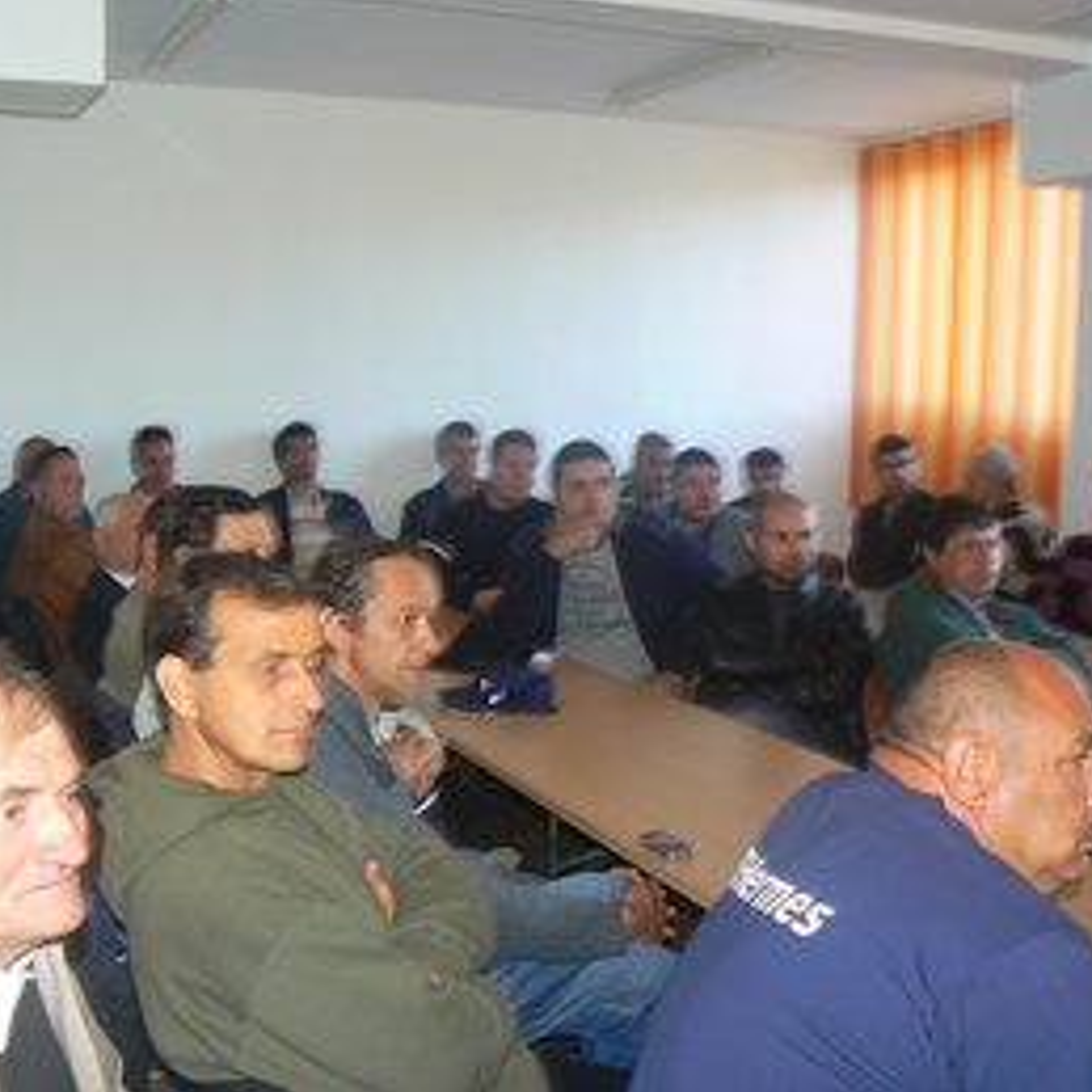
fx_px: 1535
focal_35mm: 43
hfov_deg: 39.0
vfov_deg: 39.2
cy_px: 542
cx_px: 426
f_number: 2.8
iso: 125
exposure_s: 1/30
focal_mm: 6
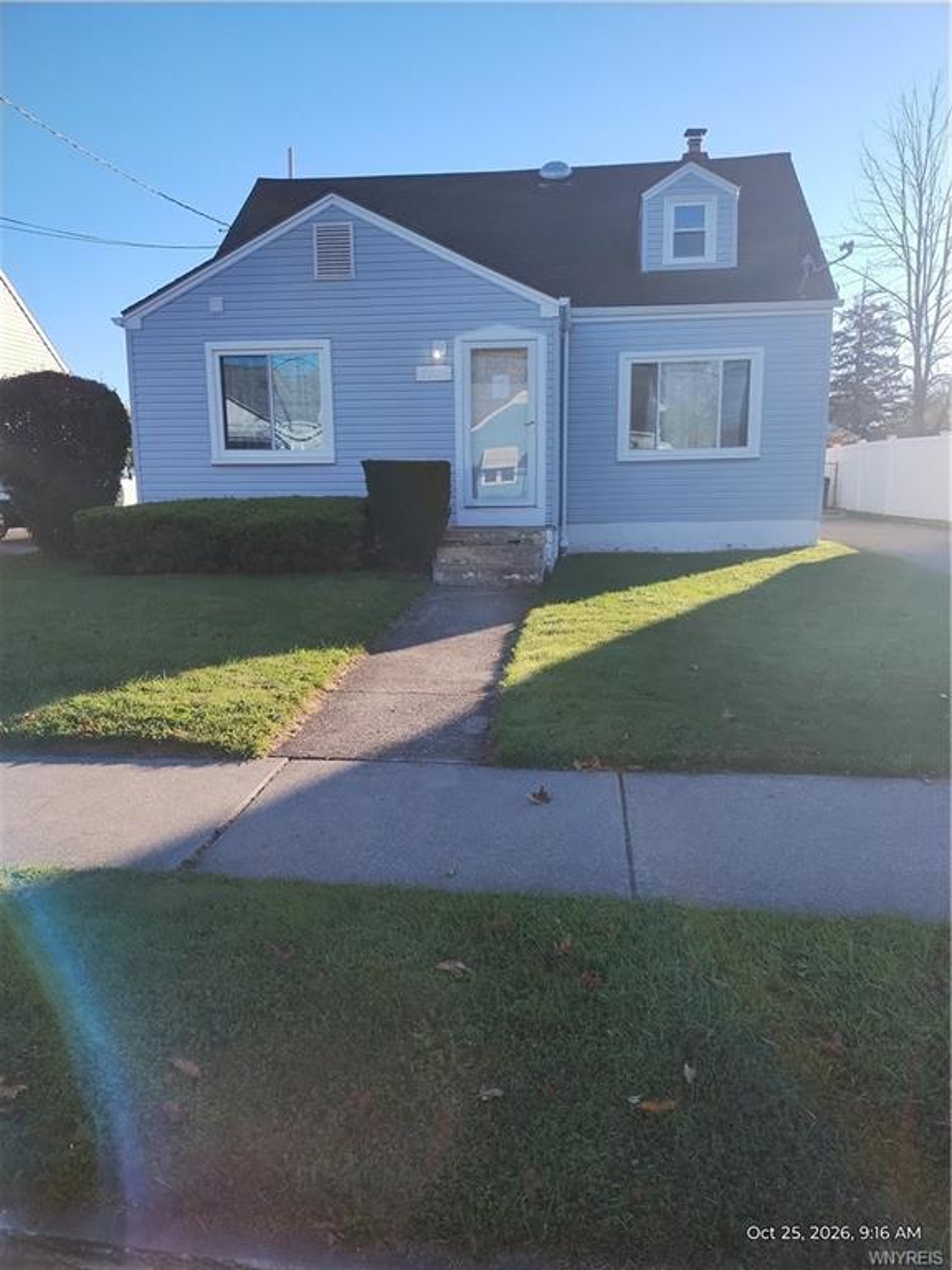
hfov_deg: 54.9
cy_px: 635
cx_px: 476
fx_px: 917
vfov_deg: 69.4
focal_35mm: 25
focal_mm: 4.71
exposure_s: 1/2529
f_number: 1.7
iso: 102
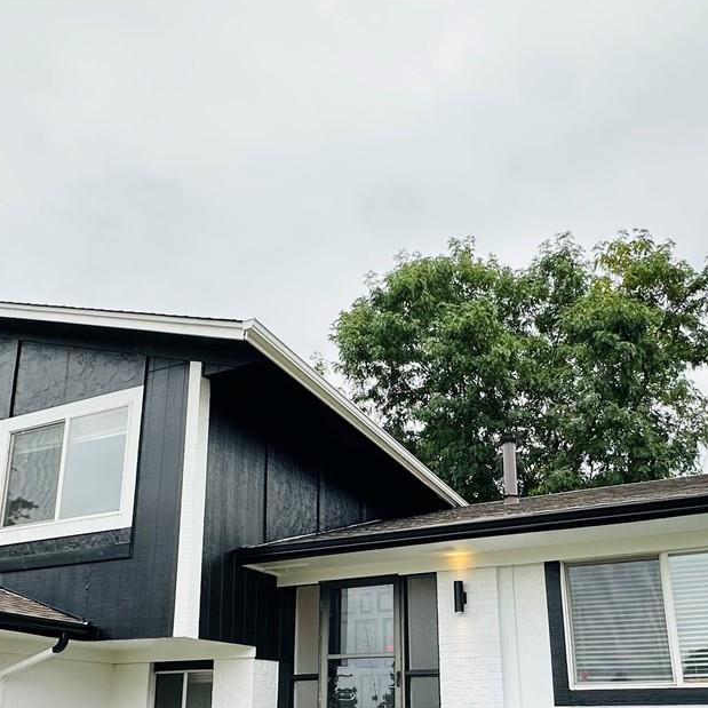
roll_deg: +0.1
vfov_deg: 49.4
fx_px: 740
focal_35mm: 32
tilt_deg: +13.7
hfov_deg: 51.1
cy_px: 517
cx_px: 357
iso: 40
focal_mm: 2.22
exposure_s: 1/972
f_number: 2.2
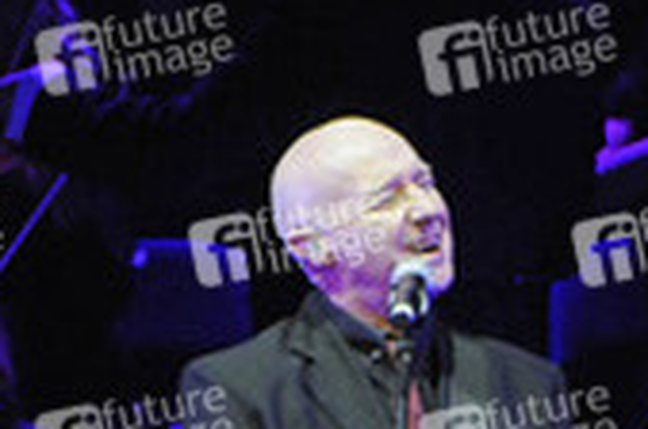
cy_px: 529
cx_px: 569
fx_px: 21631
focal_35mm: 1204
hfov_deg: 1.7
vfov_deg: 1.1
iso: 1600
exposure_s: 1/160
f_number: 5.6
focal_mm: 300
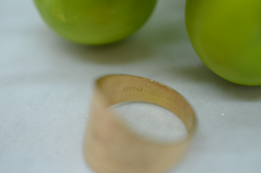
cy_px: 86
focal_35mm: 60
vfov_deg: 22.5
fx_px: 434
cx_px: 130
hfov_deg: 33.5
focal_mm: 40
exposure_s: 1/2500
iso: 2500
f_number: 4
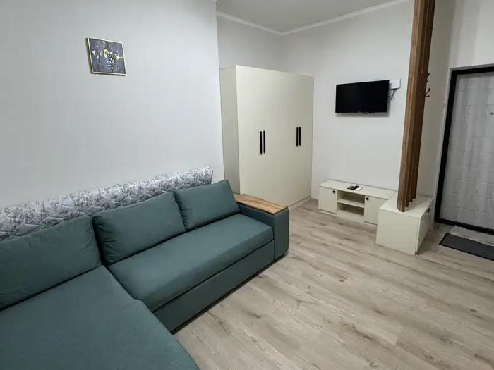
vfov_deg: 71.3
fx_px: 257
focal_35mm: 18
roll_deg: +2.1
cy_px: 162
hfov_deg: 87.8
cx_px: 246
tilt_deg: -10.9
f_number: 2.2
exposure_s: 1/100
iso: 200
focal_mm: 2.22
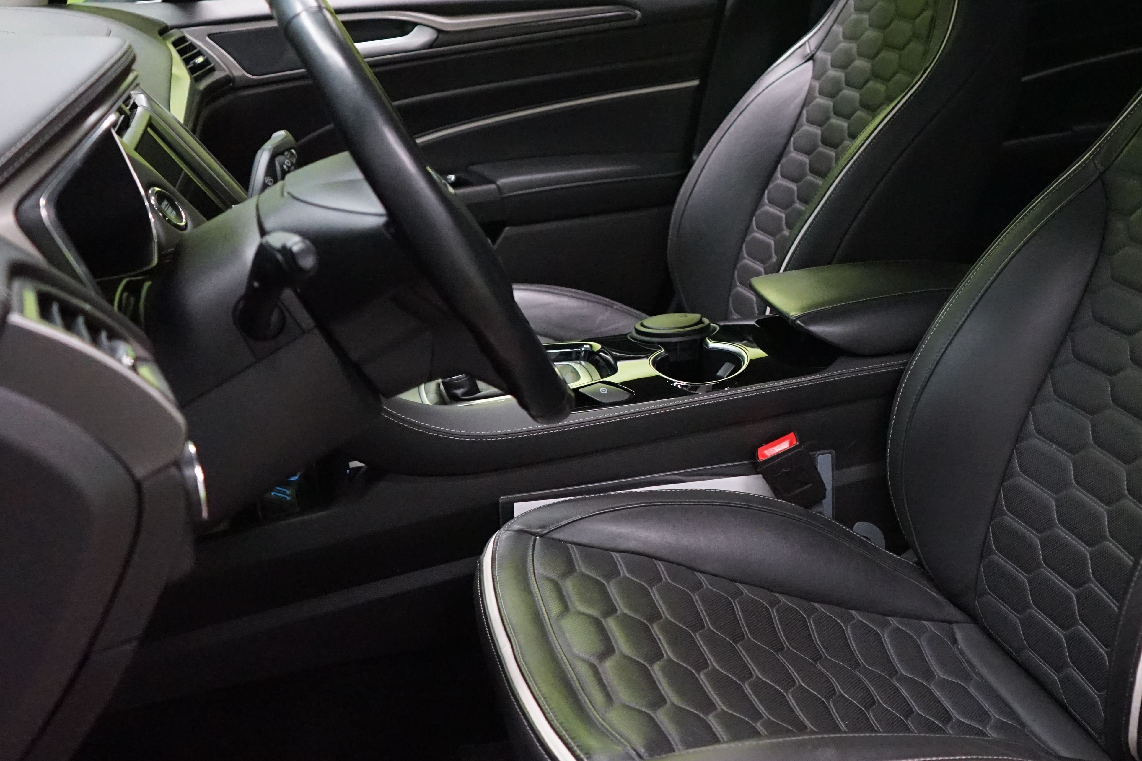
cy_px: 293
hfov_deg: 42.1
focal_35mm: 45
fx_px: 1427
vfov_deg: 29.8
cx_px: 871
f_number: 3.5
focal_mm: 29
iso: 6400
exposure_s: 1/125
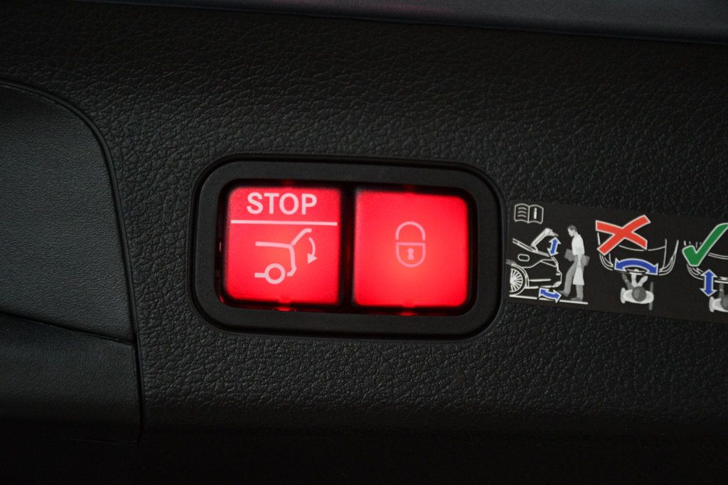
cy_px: 242
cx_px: 364
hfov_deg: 20.6
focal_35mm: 99
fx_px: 2001
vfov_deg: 13.8
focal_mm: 66
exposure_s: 1/125
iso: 3200
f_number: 5
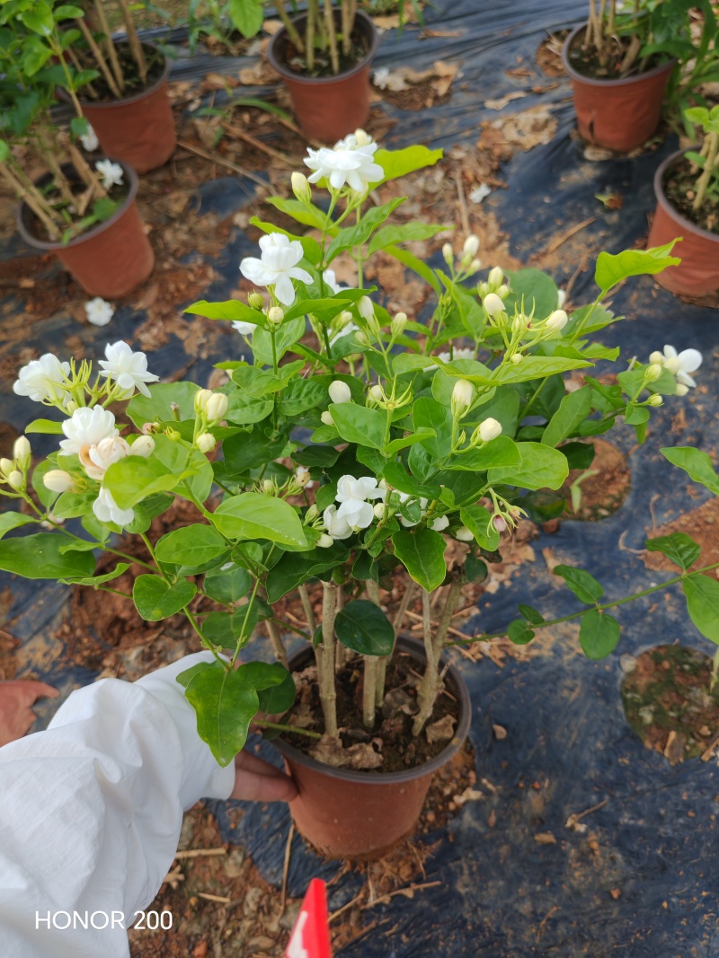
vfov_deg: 65.3
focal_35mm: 27
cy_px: 479
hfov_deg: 51.3
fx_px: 748
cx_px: 360
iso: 50
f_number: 1.95
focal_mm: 5.52
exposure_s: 1/980
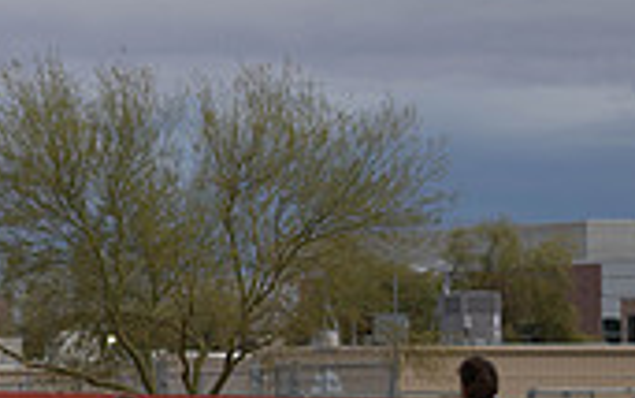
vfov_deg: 4.0
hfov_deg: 6.4
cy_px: 396
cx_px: -15
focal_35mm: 328
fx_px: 5678
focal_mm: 95
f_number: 2.8
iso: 72
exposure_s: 1/200
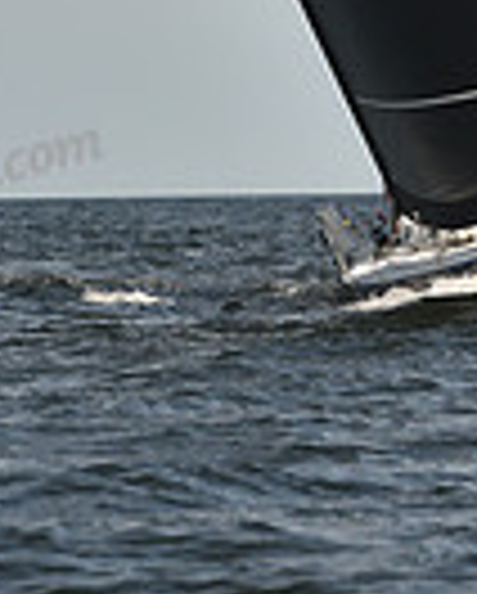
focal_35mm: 515
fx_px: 9067
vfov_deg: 3.7
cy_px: -544
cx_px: 335
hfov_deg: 3.0
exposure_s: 1/1000
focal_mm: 125
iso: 250
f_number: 5
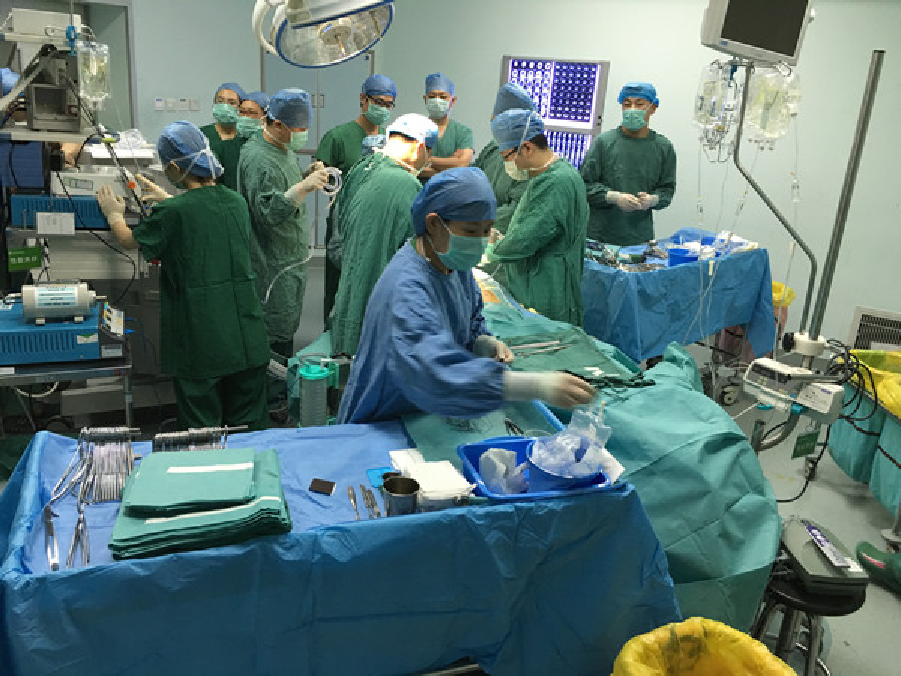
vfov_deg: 48.2
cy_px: 338
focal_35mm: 29
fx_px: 755
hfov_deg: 61.7
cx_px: 450
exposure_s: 1/17
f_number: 2.2
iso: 50
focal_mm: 4.15
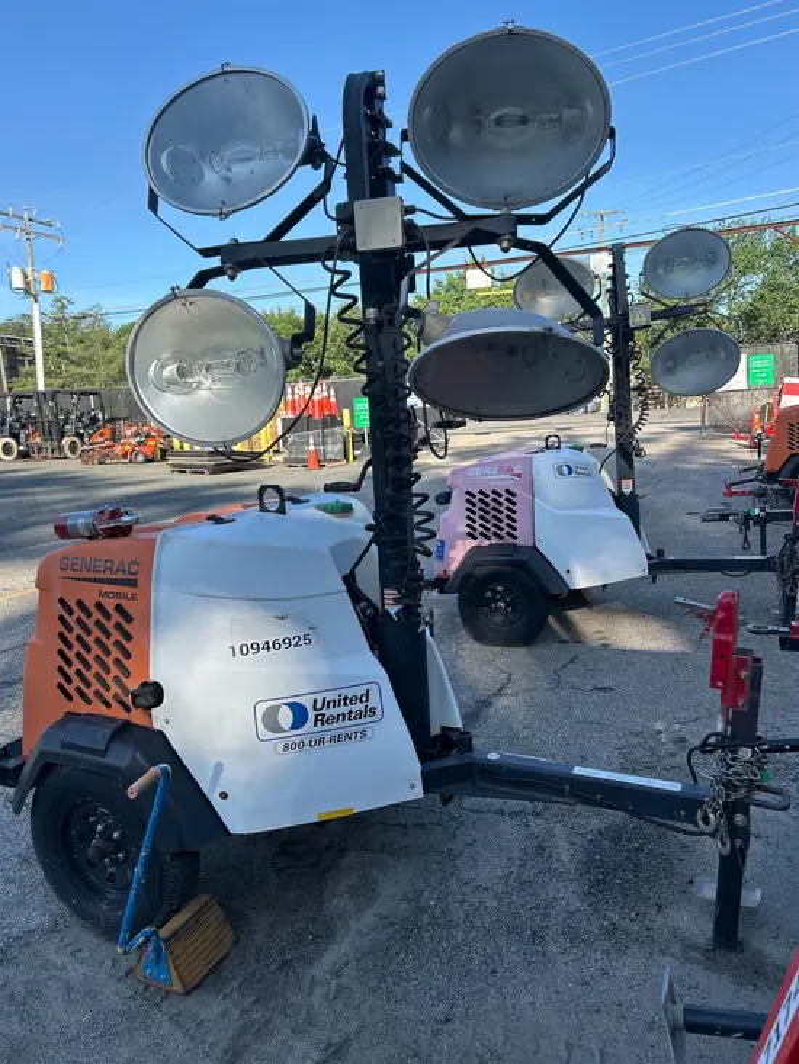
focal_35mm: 26
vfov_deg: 67.3
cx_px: 400
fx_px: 800
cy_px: 532
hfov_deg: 53.1
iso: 50
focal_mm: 5.7
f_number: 1.5
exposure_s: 1/1511
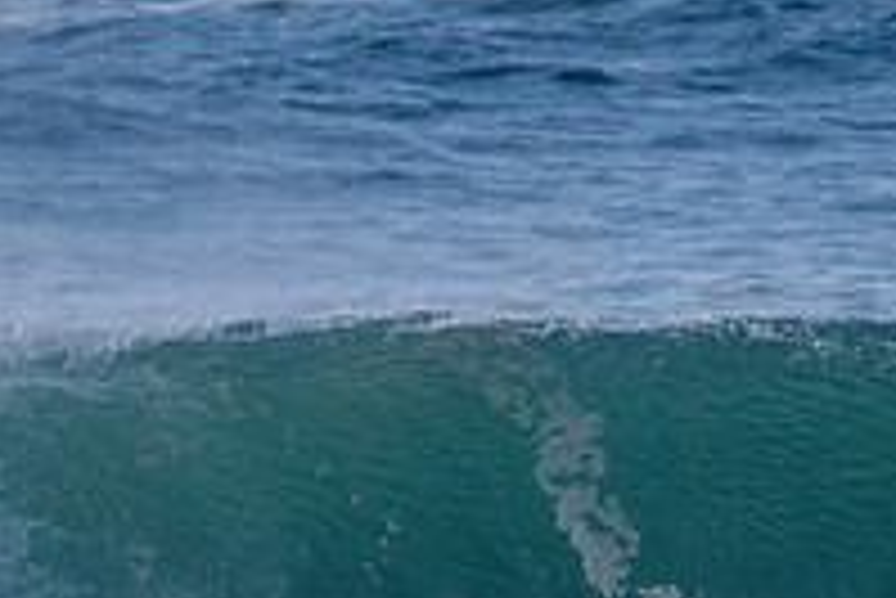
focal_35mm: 2184
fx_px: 54395
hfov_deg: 0.9
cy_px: 857
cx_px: 792
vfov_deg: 0.6
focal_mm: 500
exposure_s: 1/2000
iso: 320
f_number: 5.6
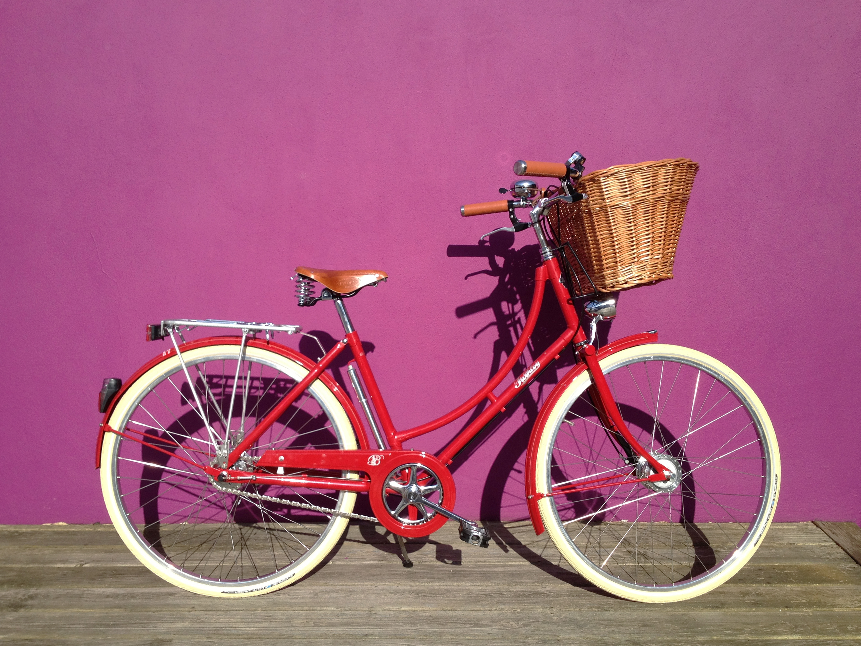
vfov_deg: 40.7
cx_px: 430
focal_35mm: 35
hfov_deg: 52.6
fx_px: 871
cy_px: 323
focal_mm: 4.28
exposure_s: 1/1227
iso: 64
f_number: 2.4
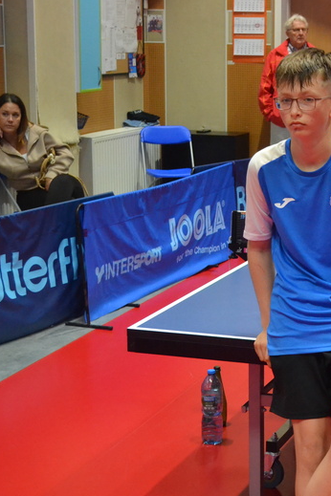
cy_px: 263
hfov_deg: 15.9
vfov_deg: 24.2
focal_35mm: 84
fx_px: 1158
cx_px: 351
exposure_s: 1/125
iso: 3200
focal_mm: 34
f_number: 5
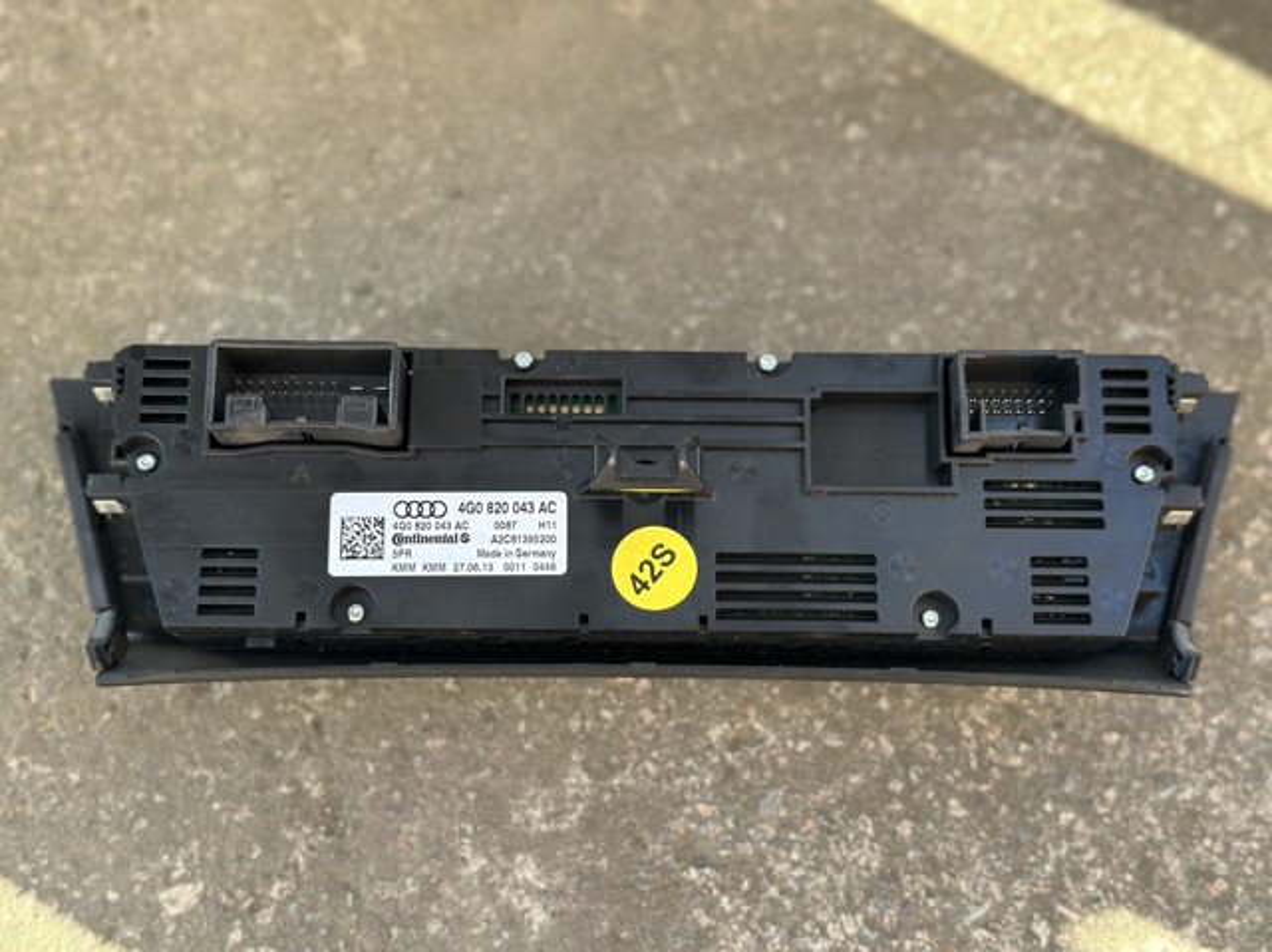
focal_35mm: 48
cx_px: 636
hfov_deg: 39.7
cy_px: 476
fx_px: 1762
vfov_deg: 30.2
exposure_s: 1/251
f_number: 1.78
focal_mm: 6.86
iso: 80
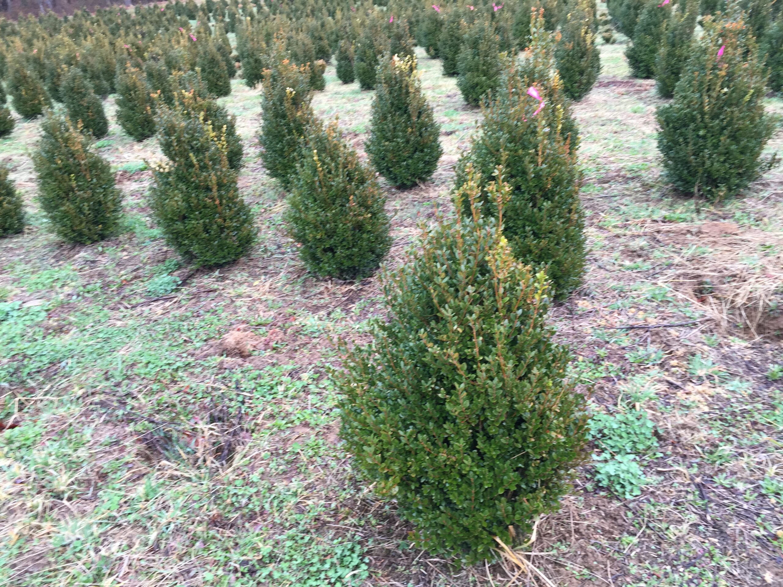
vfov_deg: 48.2
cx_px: 392
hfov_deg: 61.7
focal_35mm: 29
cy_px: 294
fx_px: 656
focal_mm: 4.15
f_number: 2.2
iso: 32
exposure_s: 1/60
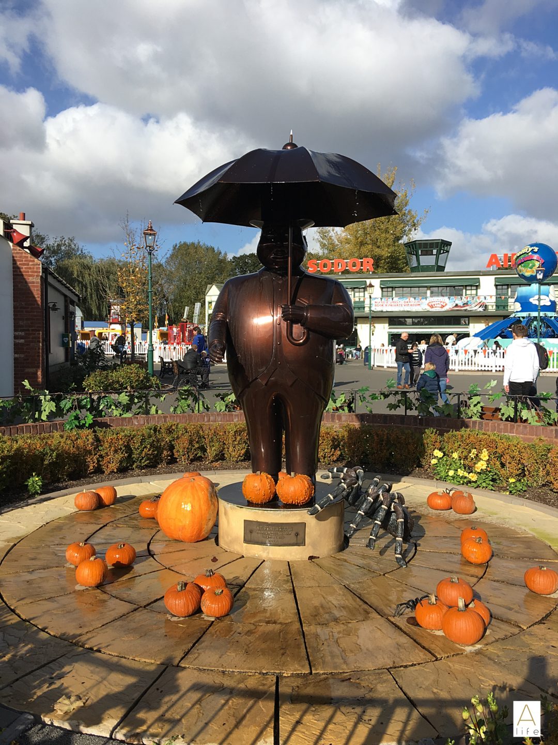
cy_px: 372
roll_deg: -0.1
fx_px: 623
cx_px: 279
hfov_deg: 48.2
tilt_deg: -1.2
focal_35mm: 29
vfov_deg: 61.7
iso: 25
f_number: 2.2
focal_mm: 4.15
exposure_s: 1/1282
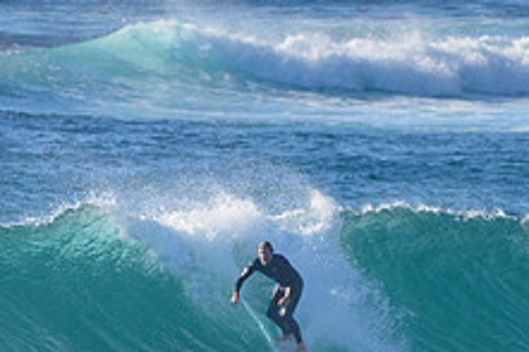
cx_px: 300
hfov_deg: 1.3
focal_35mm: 1608
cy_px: 342
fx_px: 23610
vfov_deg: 0.9
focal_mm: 500
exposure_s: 1/2000
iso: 360
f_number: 5.6
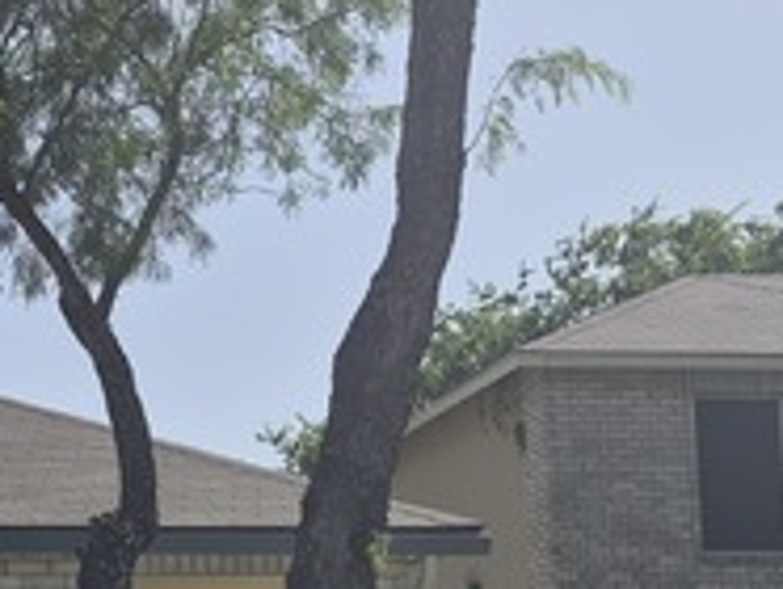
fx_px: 1789
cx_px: 4
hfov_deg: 23.7
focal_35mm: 79
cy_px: 585
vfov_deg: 18.2
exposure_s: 1/7664
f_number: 1.8
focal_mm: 5.4
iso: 80
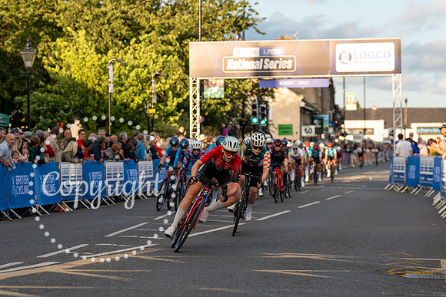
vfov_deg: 11.1
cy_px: 151
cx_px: 175
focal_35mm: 124
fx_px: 1532
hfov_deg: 16.5
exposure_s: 1/800
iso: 320
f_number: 3.5
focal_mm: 94
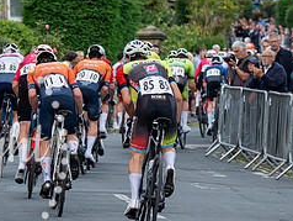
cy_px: 83
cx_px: 89
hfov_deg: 6.1
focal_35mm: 322
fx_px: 2728
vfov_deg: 4.6
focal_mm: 92
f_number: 3.5
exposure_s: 1/800
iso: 1250
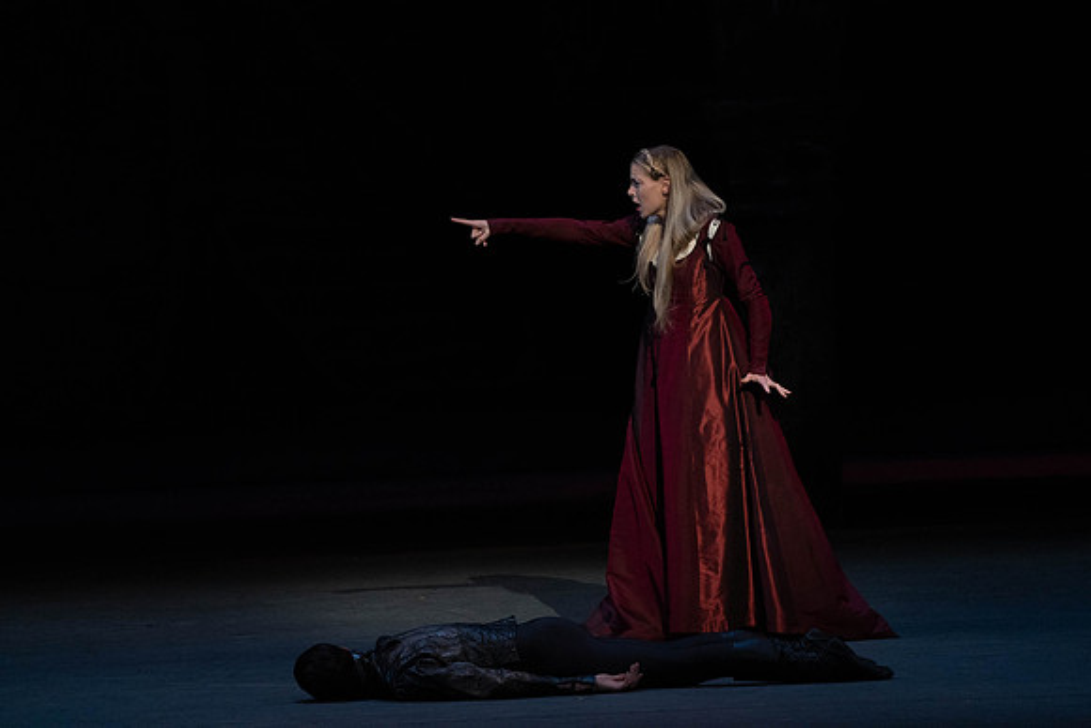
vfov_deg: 3.6
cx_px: 546
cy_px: 364
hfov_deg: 5.4
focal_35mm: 379
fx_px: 11488
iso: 5000
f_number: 6.3
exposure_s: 1/320
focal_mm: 379
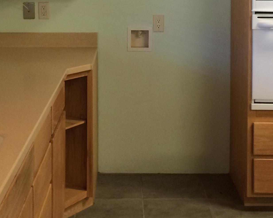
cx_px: 123
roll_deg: +1.0
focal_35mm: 69
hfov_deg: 27.5
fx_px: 558
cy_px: 4
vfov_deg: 21.4
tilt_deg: -3.9
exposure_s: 1/30
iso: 125
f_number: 2.2
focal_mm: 4.15
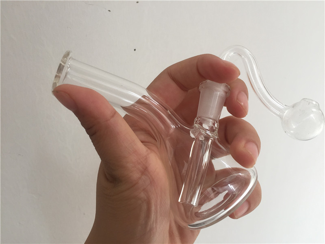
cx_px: 162
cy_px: 122
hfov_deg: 61.7
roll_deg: +0.1
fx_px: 272
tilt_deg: -32.0
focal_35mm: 29
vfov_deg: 48.2
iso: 40
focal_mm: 4.15
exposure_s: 1/50
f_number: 2.2
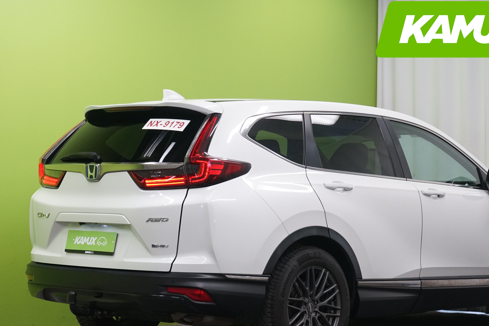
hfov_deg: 21.7
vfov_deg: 14.5
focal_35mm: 94
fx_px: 1277
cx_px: 293
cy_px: 199
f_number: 9
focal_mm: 70
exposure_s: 1/25
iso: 2000
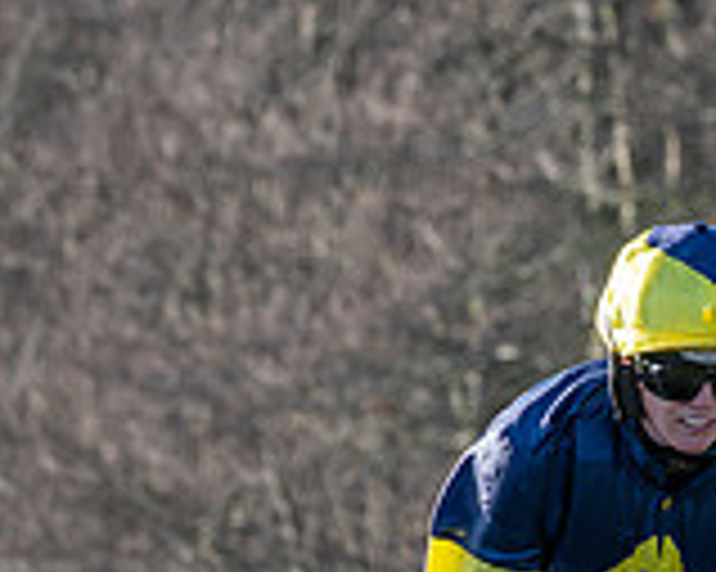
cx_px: 529
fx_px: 16159
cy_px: 958
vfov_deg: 2.0
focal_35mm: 763
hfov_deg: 2.5
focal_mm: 116
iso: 400
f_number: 5
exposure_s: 1/1250
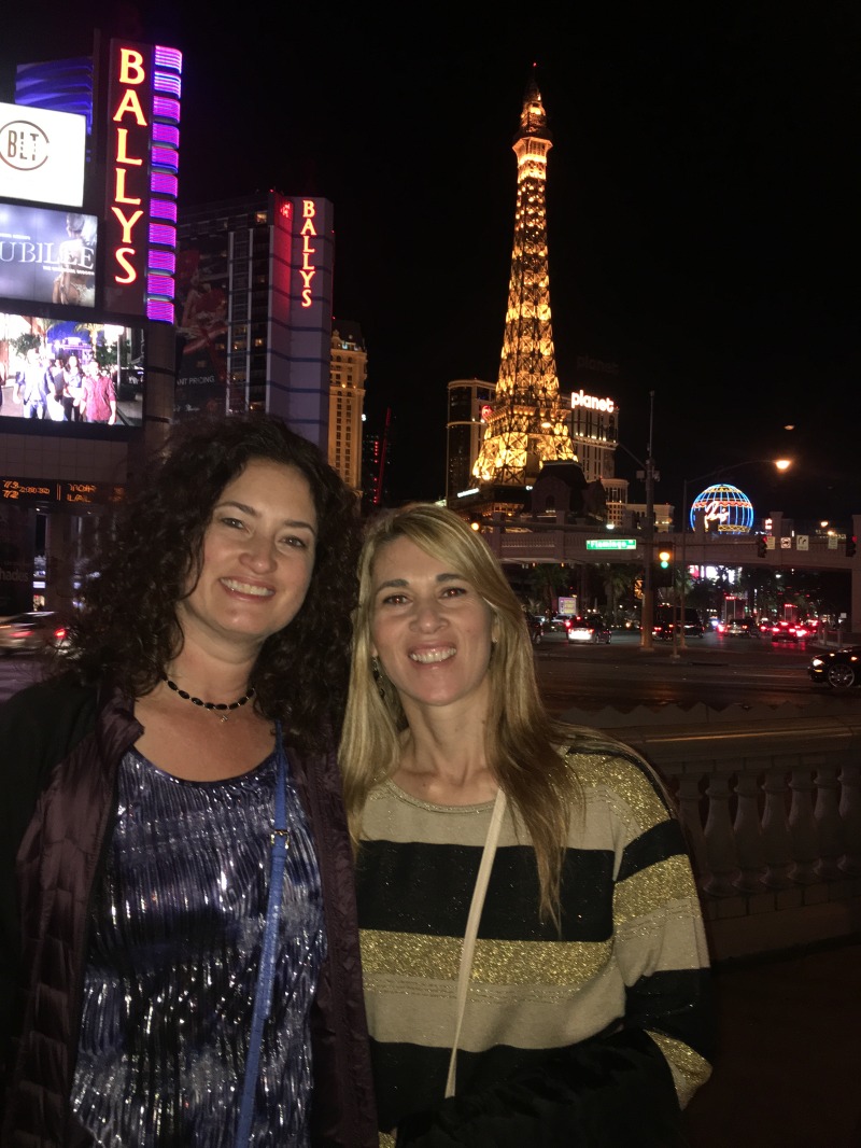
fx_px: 961
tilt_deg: +2.4
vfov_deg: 61.6
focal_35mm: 29
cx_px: 430
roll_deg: -0.6
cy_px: 574
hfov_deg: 48.2
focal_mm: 4.15
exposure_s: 1/16
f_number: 2.2
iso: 80
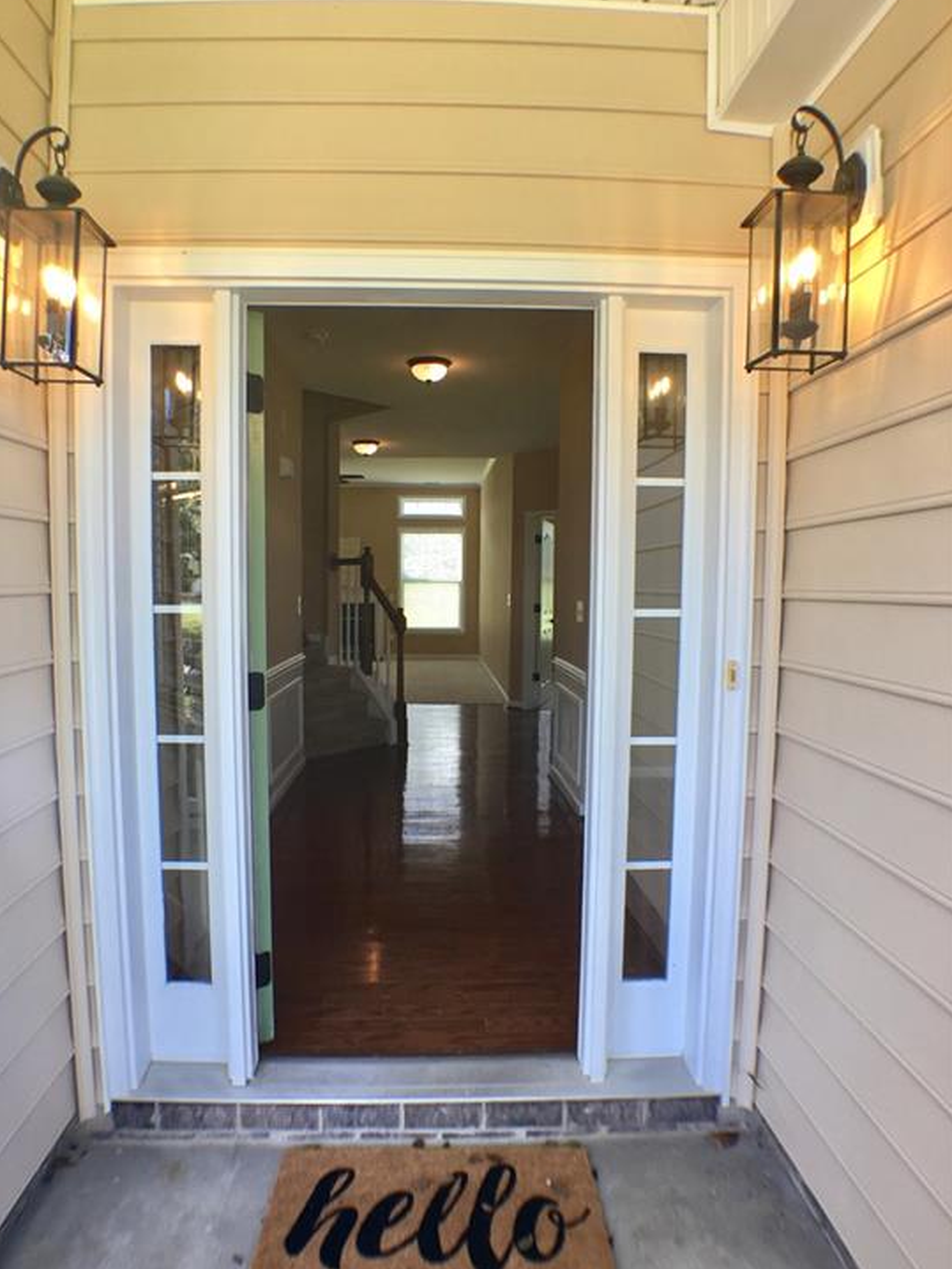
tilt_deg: -4.5
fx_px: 1136
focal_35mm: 31
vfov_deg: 58.3
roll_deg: -0.4
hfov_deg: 45.4
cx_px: 447
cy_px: 650
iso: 25
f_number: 2.2
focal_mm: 4.15
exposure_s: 1/60
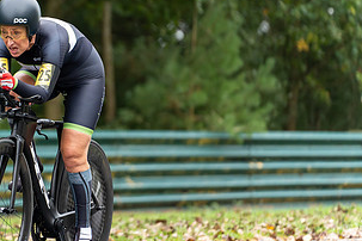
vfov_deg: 4.0
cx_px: 38
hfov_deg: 6.0
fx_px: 3469
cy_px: 89
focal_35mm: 345
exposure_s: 1/1000
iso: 1250
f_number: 2.8
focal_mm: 180
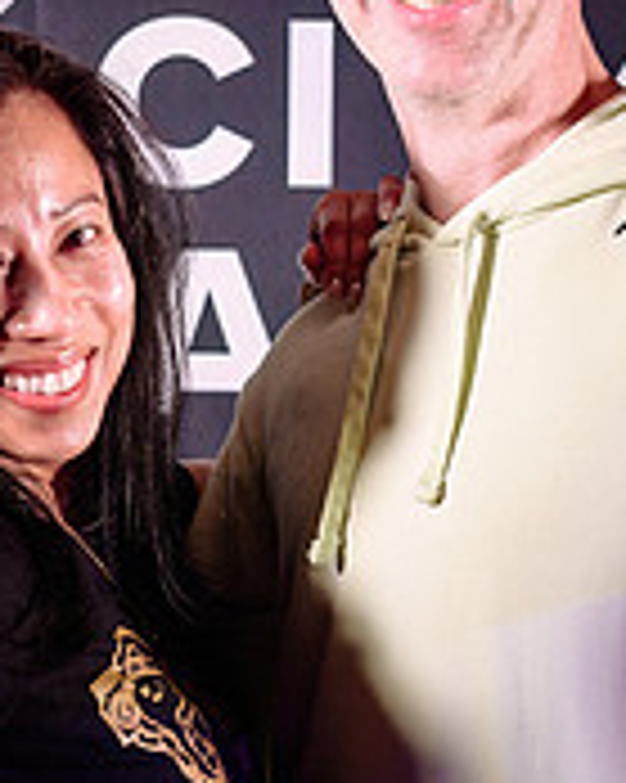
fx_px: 3268
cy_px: 380
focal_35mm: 141
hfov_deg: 10.9
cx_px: 455
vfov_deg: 13.7
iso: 1000
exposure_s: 1/80
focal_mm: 45
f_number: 3.2
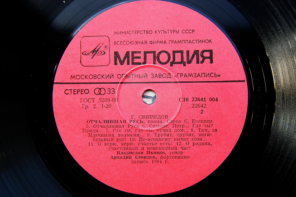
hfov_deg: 37.9
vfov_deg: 25.7
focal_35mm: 52
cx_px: 148
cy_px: 98
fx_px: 431
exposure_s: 1/80
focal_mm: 35
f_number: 4.5
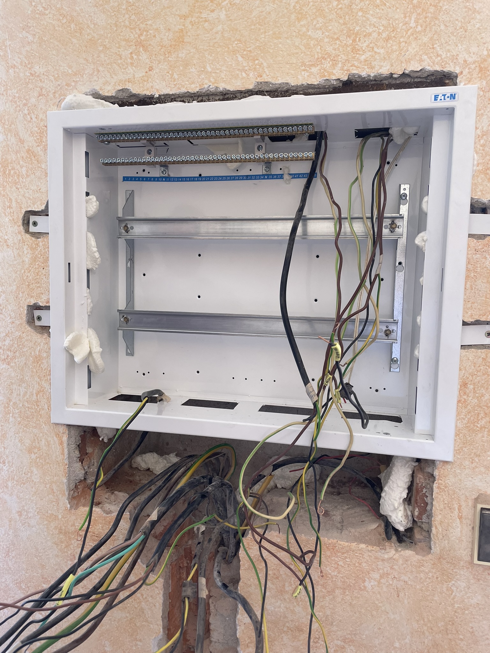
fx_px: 491
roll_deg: -0.8
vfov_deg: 67.3
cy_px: 326
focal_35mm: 26
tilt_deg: -6.2
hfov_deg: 53.1
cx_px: 245
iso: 100
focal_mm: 4.2
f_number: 1.6
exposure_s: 1/121
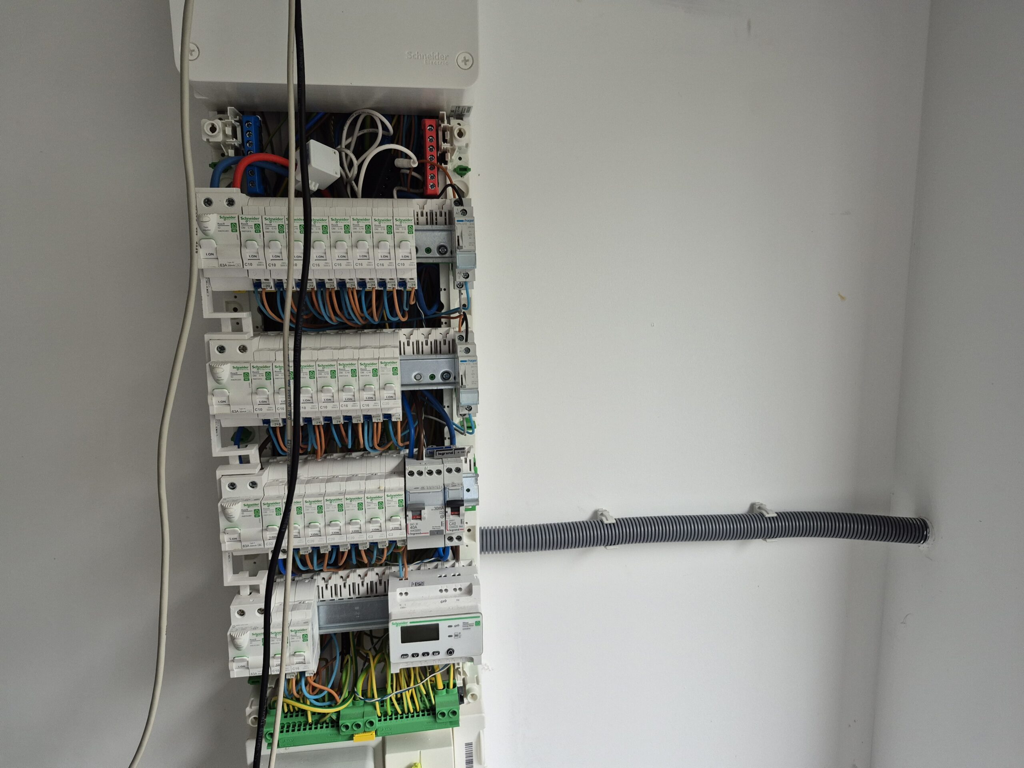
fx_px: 680
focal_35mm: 23
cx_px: 512
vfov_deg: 58.9
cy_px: 384
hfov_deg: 73.9
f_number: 1.8
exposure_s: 1/180
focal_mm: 5.4
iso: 200
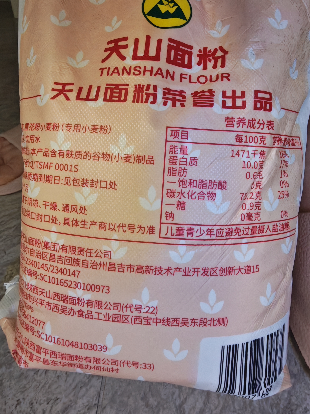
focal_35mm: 24
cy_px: 207
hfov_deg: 56.8
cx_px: 155
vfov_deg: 71.6
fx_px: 287
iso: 1000
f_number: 2.2
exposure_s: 1/50
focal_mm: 1.96
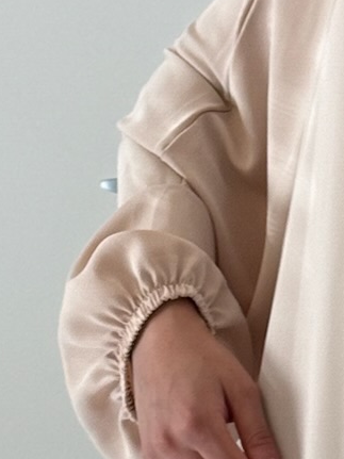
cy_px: 212
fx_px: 3023
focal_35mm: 228
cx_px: 641
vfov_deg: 8.7
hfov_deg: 6.4
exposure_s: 1/98
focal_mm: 6.76
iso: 100
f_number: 1.78
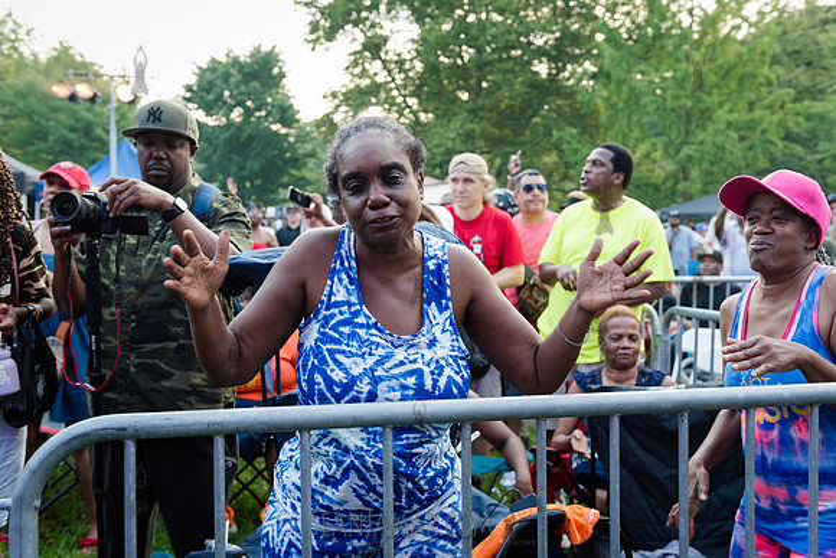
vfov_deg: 36.9
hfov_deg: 53.1
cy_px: 279
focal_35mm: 36
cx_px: 418
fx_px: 836
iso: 1000
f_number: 3.5
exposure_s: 1/400
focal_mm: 36
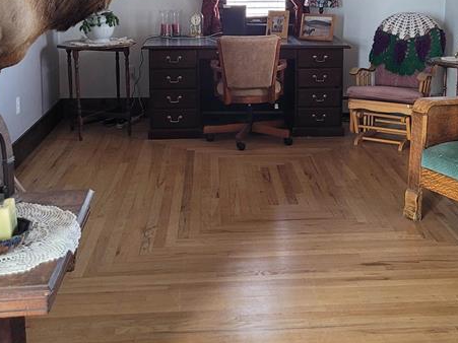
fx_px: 780
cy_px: 68
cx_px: 301
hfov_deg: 32.5
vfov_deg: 24.4
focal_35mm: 59
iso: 200
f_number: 1.8
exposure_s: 1/40
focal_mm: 5.4
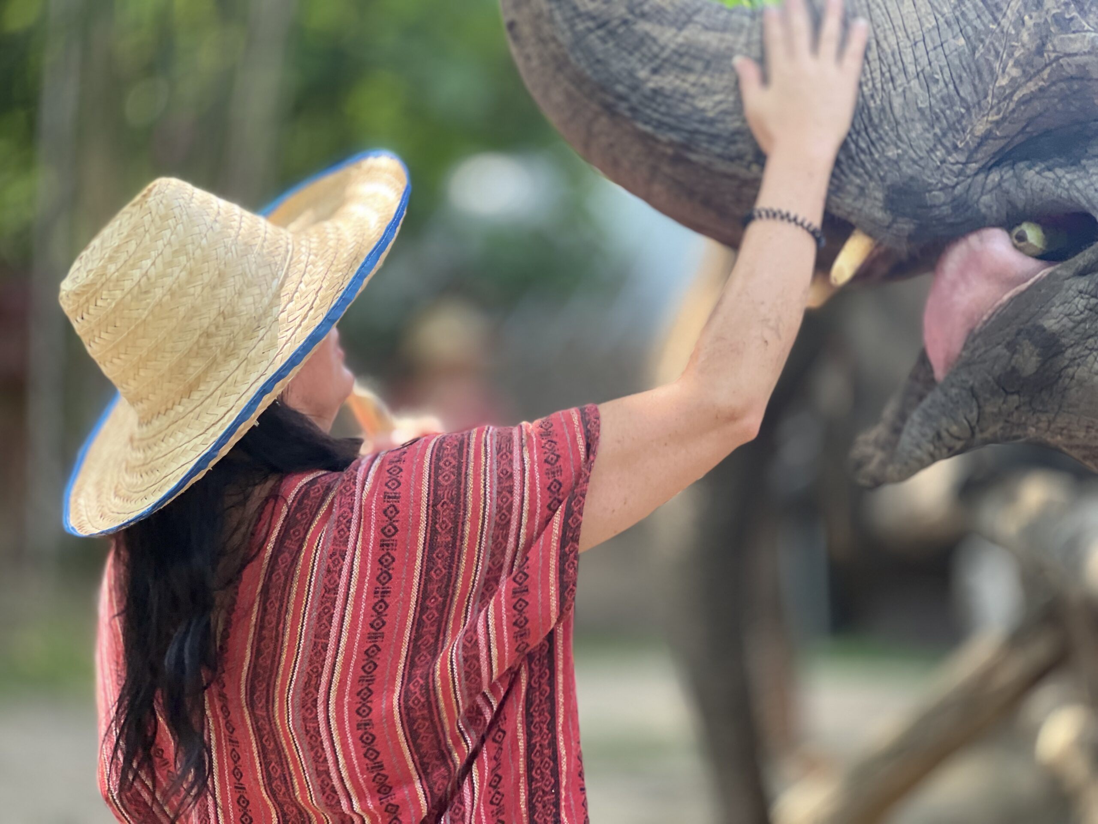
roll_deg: +0.1
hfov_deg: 25.3
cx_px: 549
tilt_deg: +2.5
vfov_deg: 19.1
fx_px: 2442
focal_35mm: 77
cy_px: 412
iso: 80
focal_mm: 9
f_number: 2.8
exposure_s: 1/121
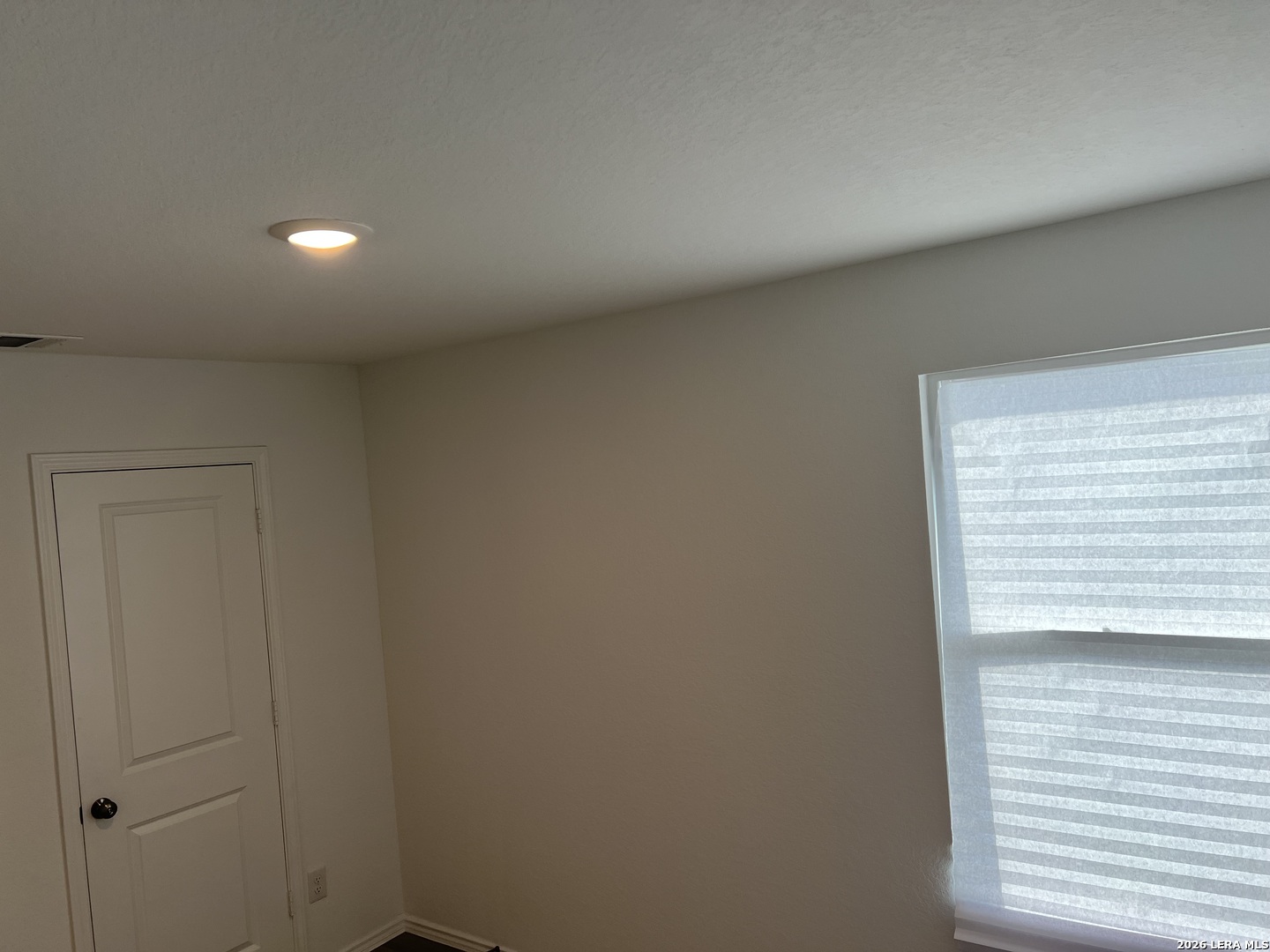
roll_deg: +4.9
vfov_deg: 53.1
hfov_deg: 67.3
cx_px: 635
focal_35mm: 26
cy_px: 476
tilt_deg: -1.0
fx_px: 954
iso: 50
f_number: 1.5
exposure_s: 1/175
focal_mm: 5.7
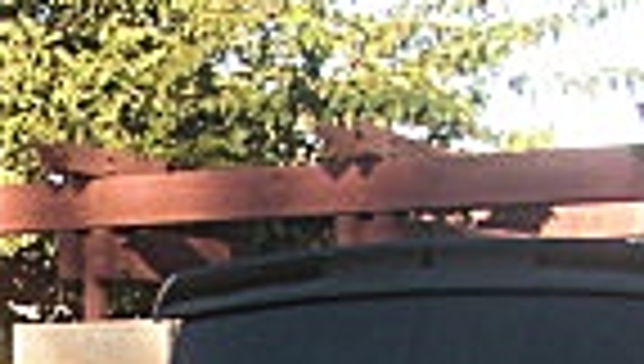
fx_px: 2993
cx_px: -347
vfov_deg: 6.6
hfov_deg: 11.7
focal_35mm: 175
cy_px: 921
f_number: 2.8
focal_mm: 6.3
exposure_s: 1/200
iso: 50
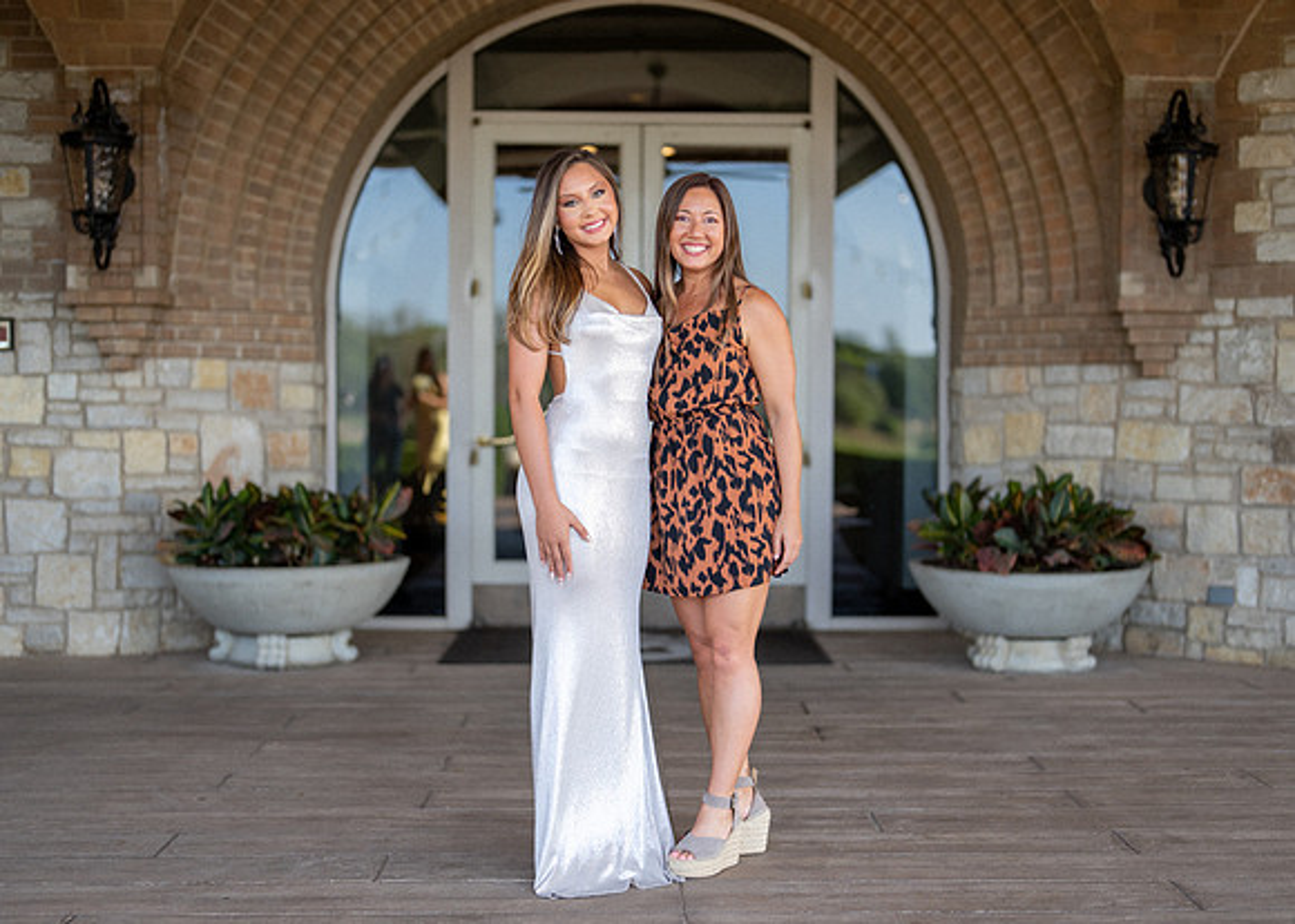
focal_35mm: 56
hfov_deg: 34.8
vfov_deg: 25.2
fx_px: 2066
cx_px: 666
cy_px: 491
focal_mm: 50
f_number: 1.2
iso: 160
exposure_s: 1/1250
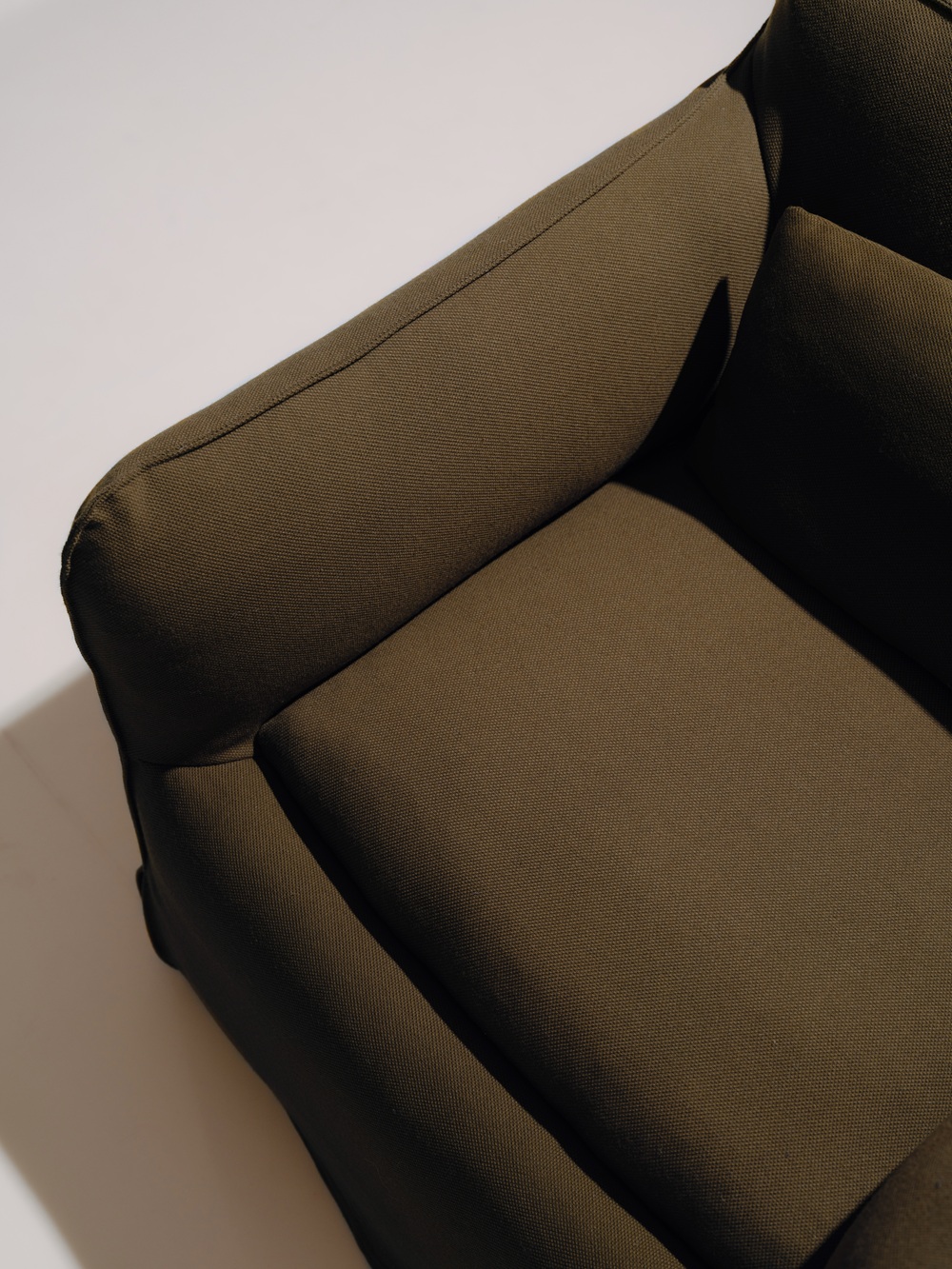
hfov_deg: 30.3
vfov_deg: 39.7
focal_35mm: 48
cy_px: 634
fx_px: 1760
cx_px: 476
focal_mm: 61
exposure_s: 1/125
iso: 500
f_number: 5.6
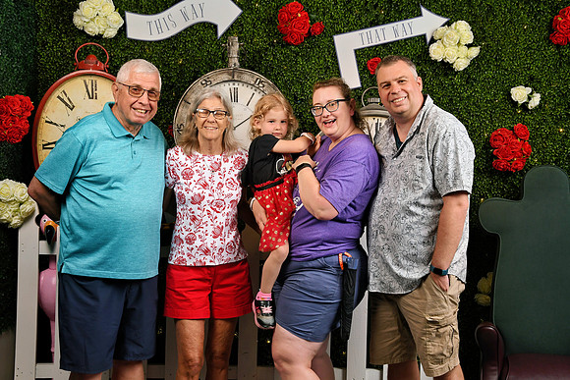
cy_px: 190
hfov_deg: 33.4
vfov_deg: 22.6
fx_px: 950
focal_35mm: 60
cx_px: 285
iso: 640
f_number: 7.1
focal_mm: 40
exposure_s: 1/125
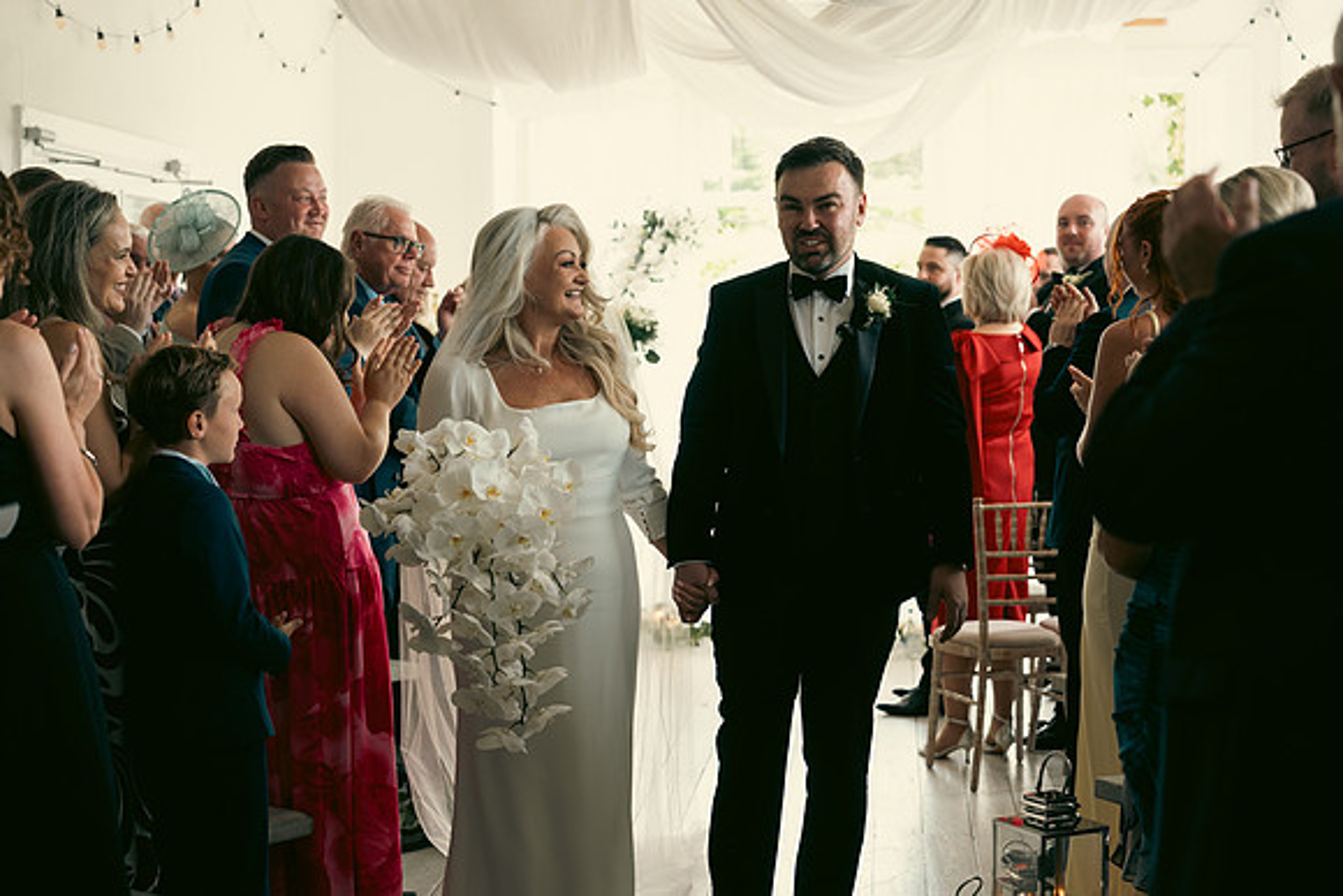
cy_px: 448
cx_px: 672
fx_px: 2164
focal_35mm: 58
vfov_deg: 23.4
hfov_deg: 34.5
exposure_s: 1/160
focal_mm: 58
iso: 400
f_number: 3.5
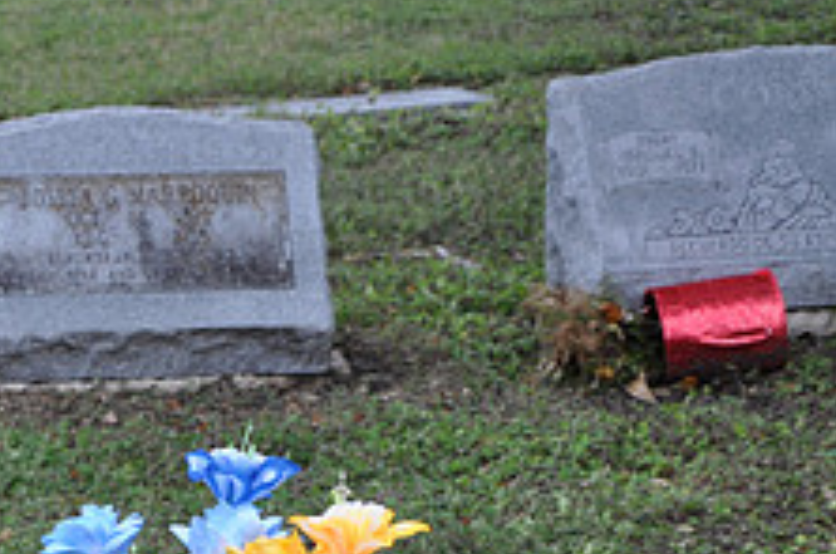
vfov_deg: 7.2
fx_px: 4356
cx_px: -252
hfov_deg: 10.7
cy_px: 575
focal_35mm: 188
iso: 200
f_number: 7.1
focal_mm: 48
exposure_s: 1/50
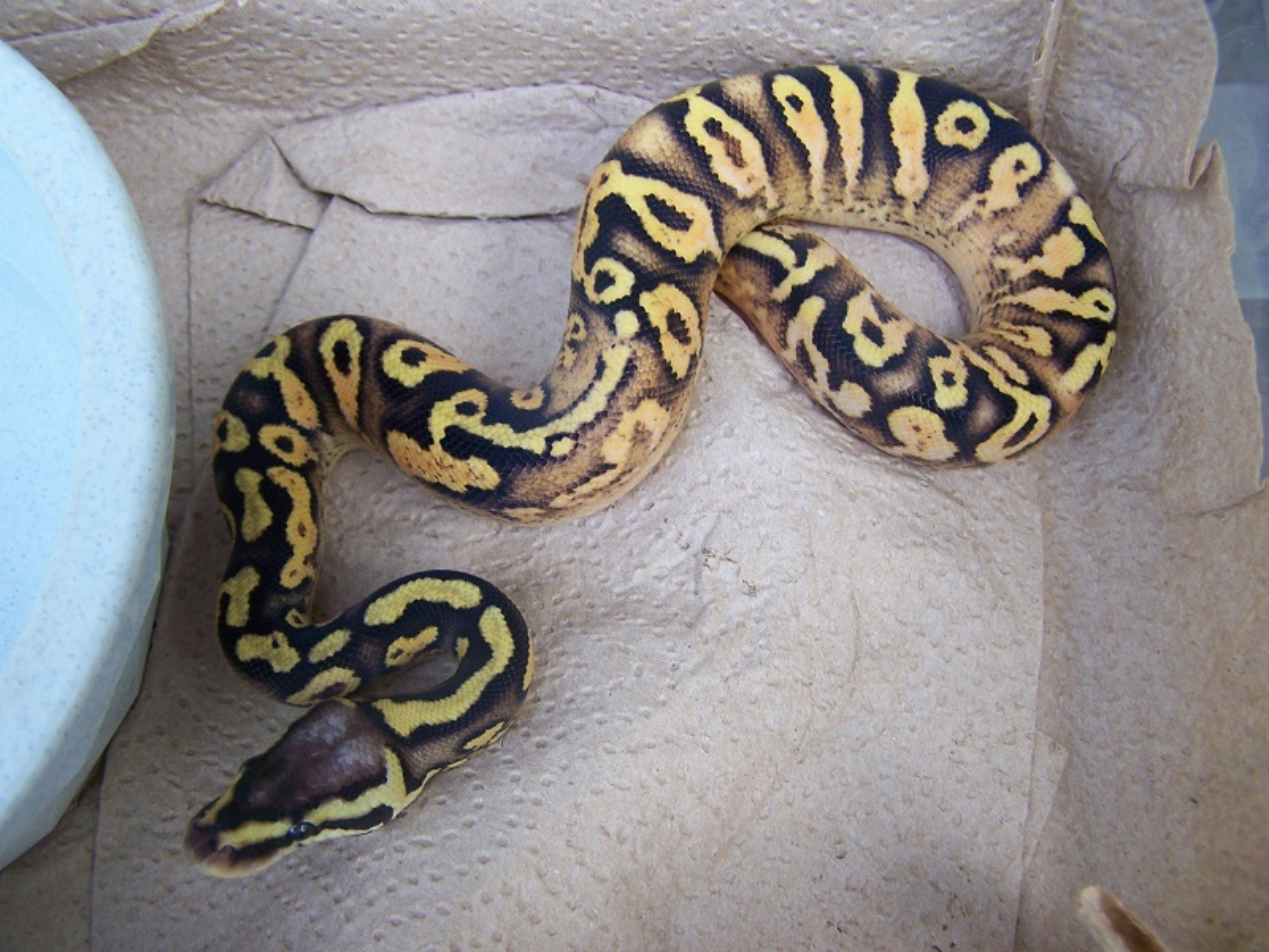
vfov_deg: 37.7
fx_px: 1393
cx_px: 634
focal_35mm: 38
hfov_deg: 49.0
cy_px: 476
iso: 80
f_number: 2.8
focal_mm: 6.3
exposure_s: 1/40
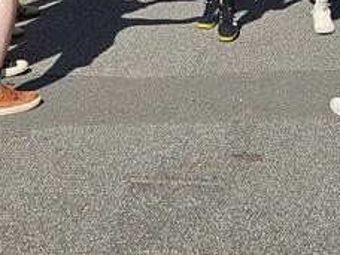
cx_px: 242
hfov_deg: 16.9
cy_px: -161
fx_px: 1139
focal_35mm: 116
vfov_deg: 12.0
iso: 25
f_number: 1.8
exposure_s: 1/2122
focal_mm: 5.4
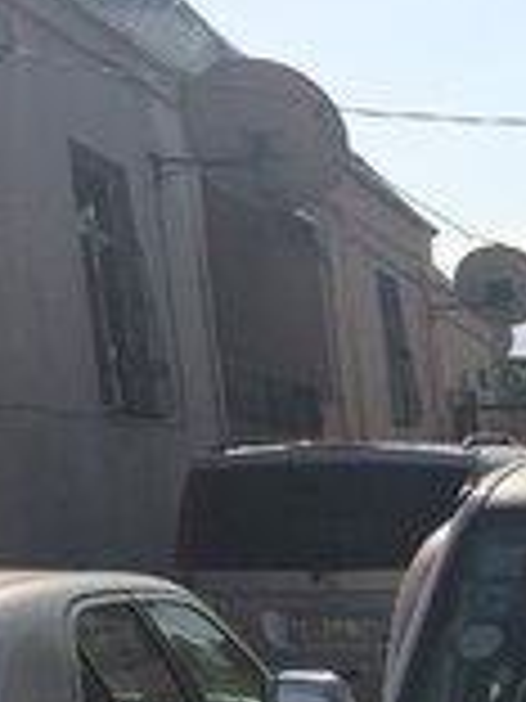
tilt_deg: -16.4
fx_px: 1864
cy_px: 1012
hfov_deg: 14.9
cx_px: 796
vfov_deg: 19.0
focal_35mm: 92
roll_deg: +1.9
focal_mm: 4.15
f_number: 2.2
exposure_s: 1/4115
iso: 32
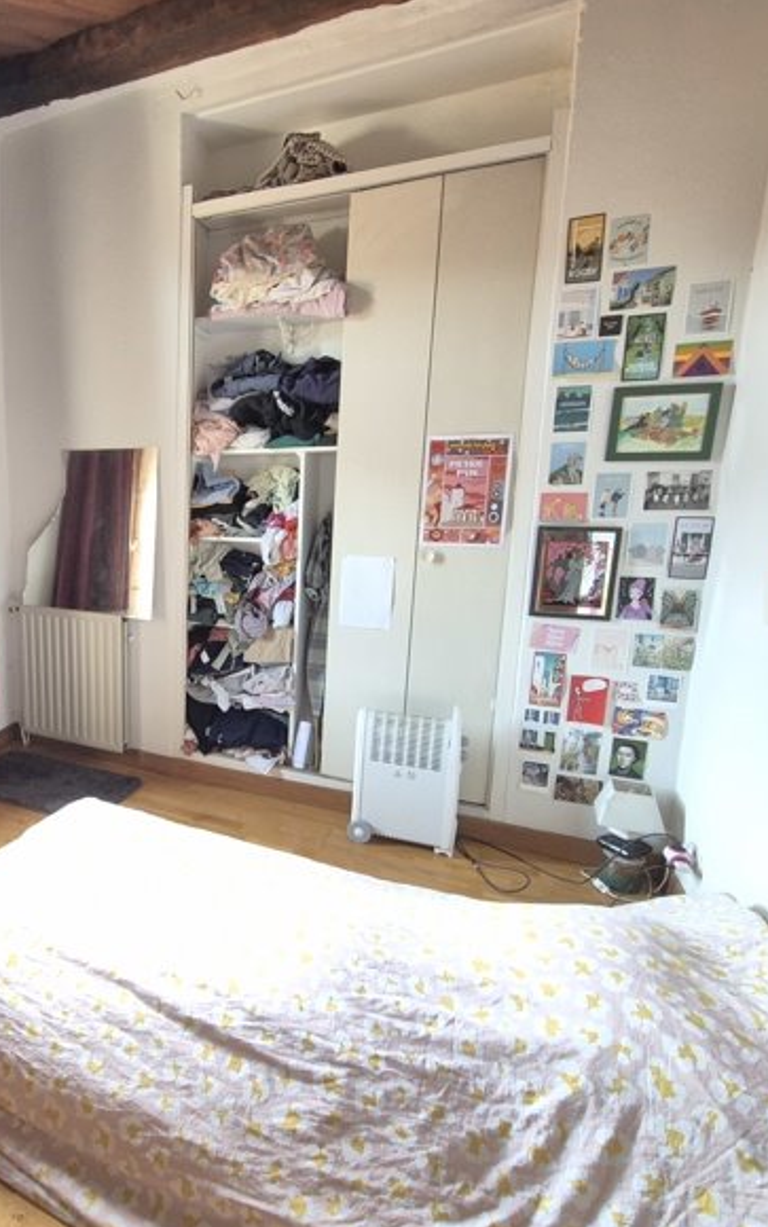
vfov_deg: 88.0
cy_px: 630
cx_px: 144
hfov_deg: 57.2
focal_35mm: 19
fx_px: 636
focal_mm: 2.2
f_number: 2.2
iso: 640
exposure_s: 1/50
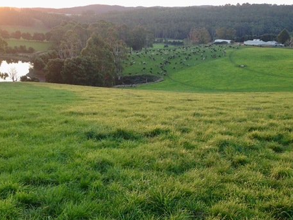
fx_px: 322
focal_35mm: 38
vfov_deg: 37.7
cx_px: 146
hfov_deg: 49.0
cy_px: 102
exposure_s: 1/120
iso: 80
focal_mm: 4.12
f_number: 2.4
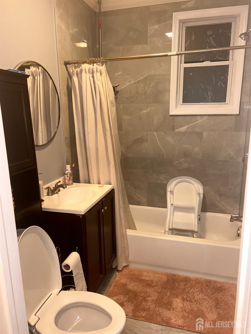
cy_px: 167
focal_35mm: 26
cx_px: 126
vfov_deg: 67.3
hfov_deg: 53.1
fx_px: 251
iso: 64
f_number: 1.5
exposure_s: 1/23
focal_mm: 5.7
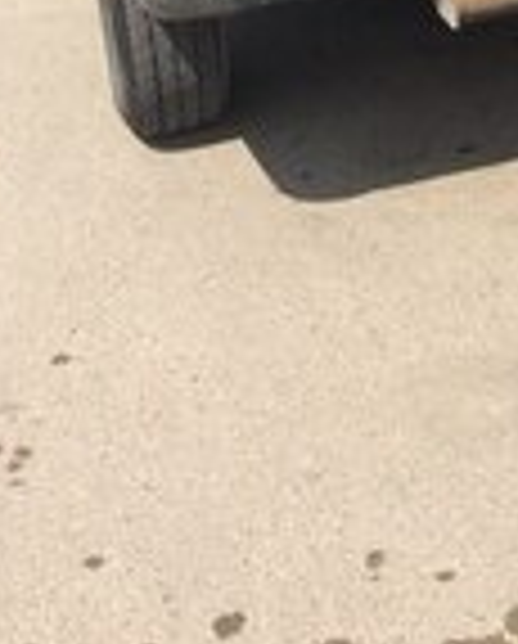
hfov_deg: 15.7
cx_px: 351
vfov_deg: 16.7
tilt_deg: -7.6
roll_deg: +9.6
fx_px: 1872
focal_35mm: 98
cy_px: -464
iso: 32
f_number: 2.2
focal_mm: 4.15
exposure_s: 1/1709
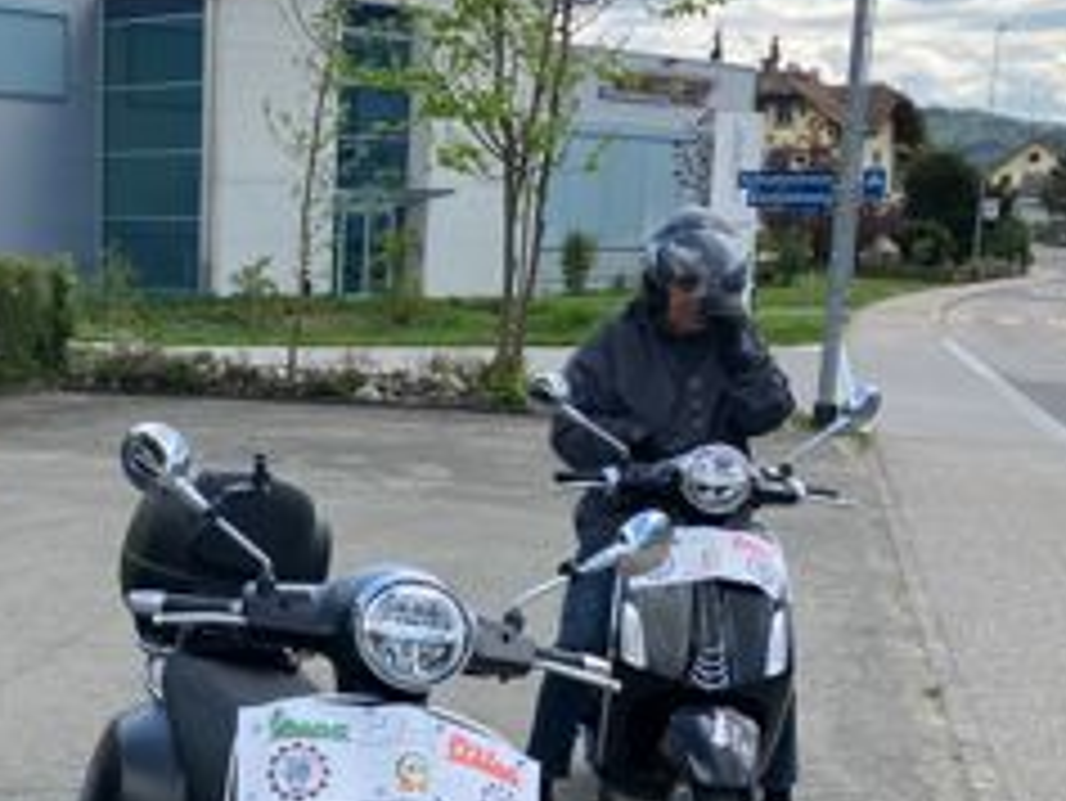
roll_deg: -0.8
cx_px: 67
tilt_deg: -9.3
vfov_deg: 24.5
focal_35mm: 59
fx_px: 1818
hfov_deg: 30.9
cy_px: 628
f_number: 1.8
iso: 32
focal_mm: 3.99
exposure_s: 1/674
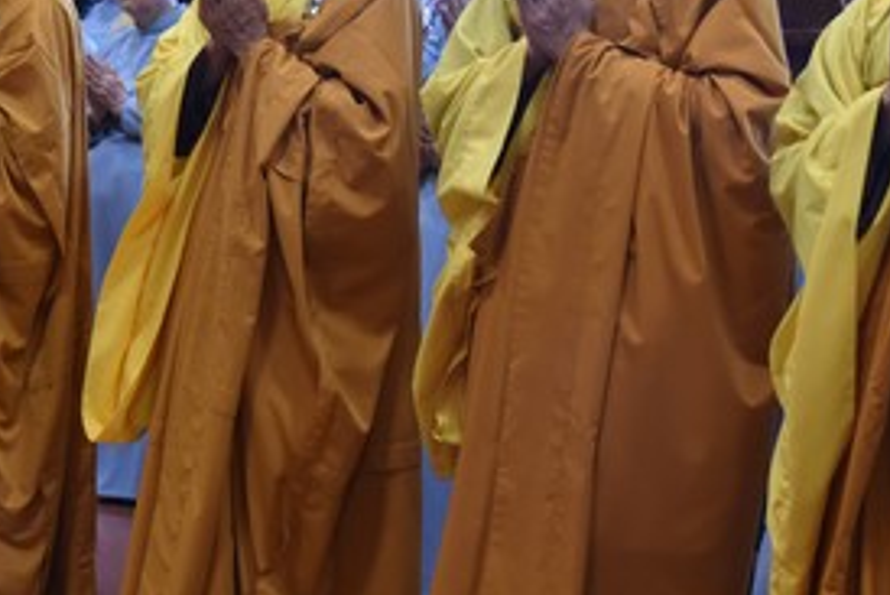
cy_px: 211
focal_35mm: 76
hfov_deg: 26.3
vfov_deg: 17.9
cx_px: 224
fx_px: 1880
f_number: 4
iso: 2000
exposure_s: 1/60
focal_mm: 32
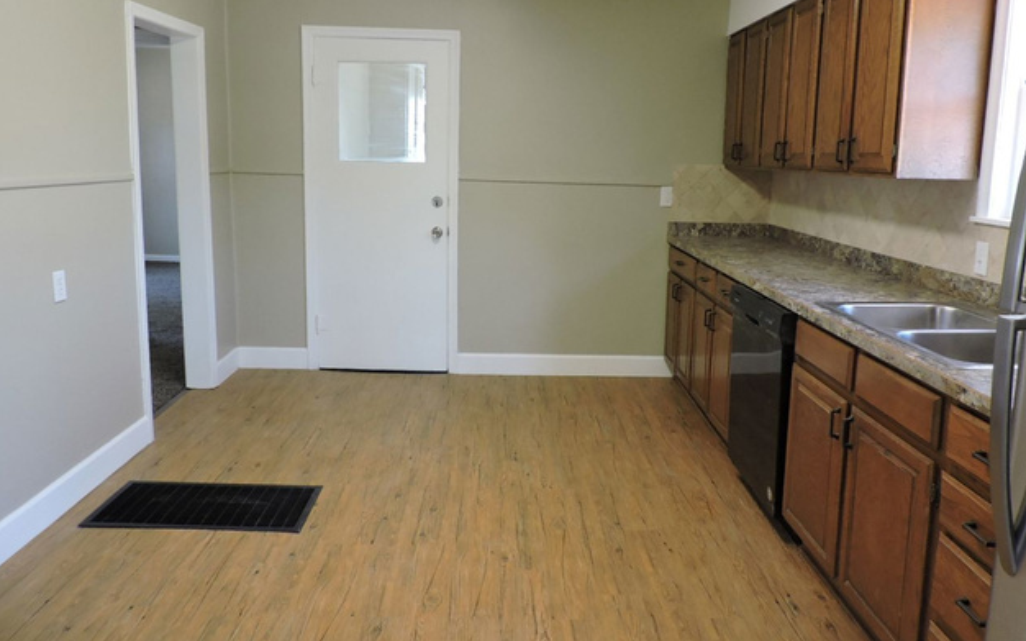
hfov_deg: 70.4
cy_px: 262
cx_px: 521
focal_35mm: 26
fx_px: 727
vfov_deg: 47.4
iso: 220
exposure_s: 1/30
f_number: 3
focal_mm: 4.3
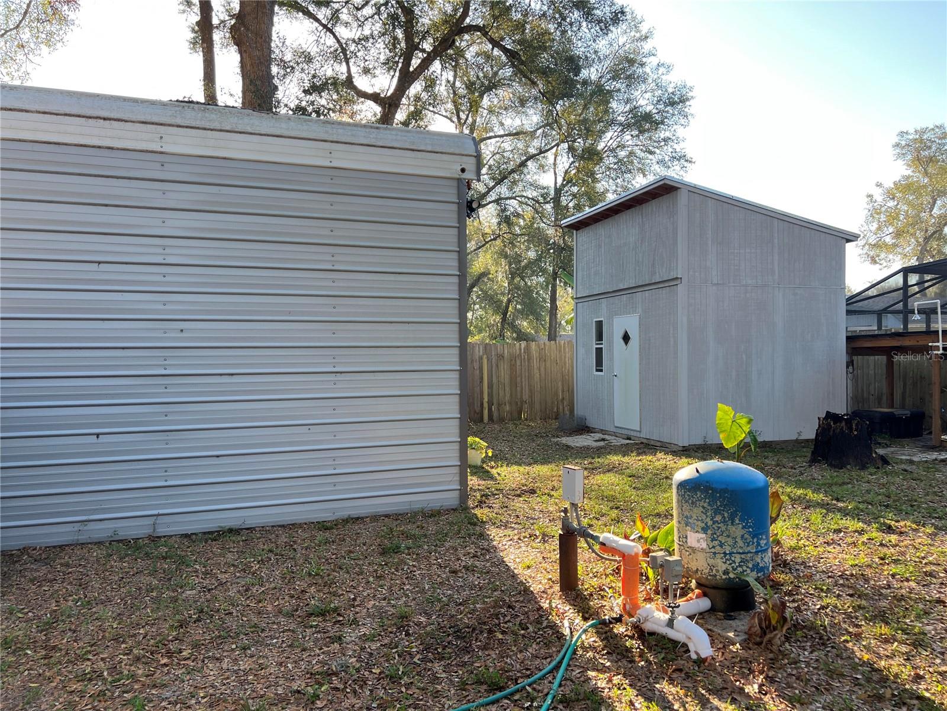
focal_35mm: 26
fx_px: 711
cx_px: 474
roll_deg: +1.0
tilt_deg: -1.3
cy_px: 356
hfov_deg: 67.3
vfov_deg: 53.1
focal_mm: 5.7
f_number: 1.5
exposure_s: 1/402
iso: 50
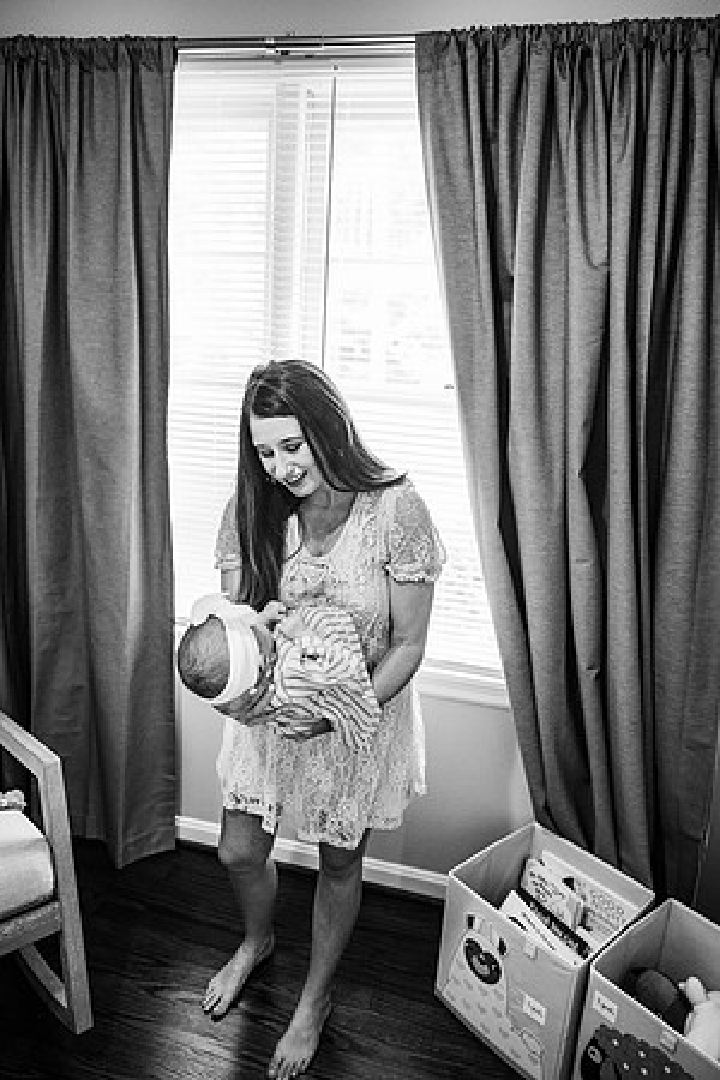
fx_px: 720
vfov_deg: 73.7
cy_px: 540
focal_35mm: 24
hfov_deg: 53.1
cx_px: 360
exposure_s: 1/200
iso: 1600
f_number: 2.5
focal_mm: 24
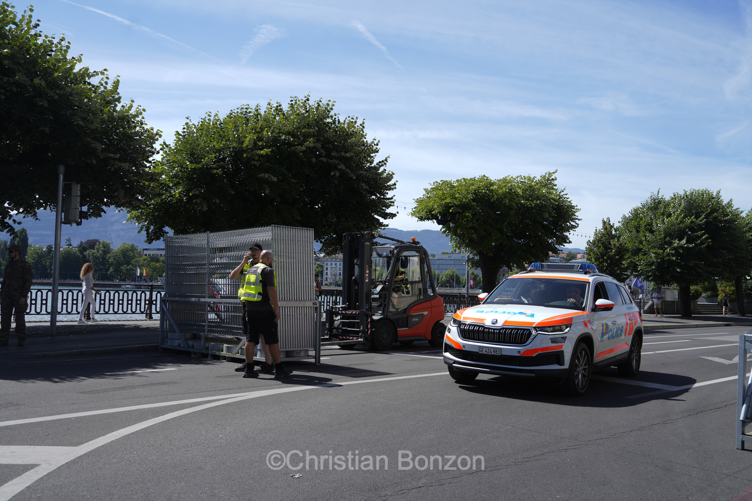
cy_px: 250
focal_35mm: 33
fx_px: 689
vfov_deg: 40.0
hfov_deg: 57.2
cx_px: 376
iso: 50
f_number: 4.5
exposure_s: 1/400
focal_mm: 33
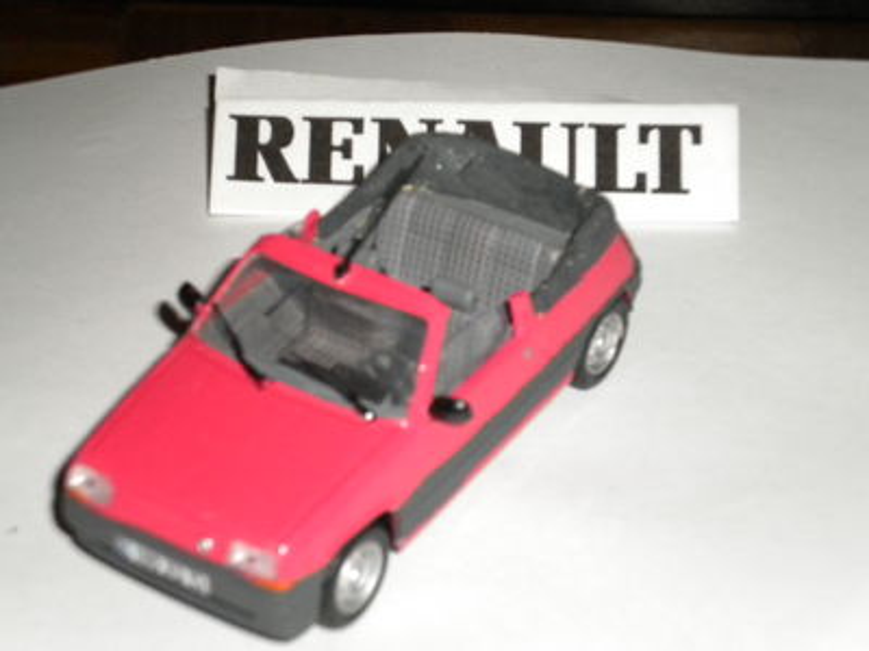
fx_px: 2410
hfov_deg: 20.4
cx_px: 434
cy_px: 326
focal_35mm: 96
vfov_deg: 15.4
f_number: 5.7
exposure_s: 1/60
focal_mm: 17.3
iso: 400
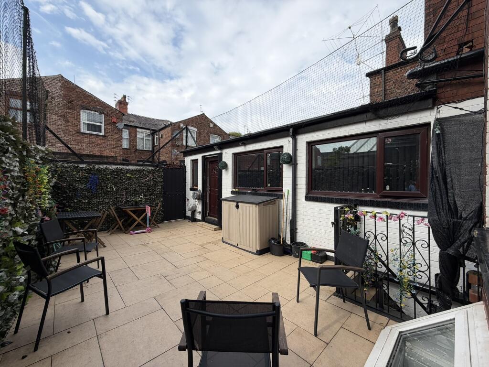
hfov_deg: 102.1
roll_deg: +0.2
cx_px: 244
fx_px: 198
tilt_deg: -1.0
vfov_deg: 85.7
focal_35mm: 14
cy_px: 184
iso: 25
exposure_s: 1/770
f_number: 2.2
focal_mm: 2.22
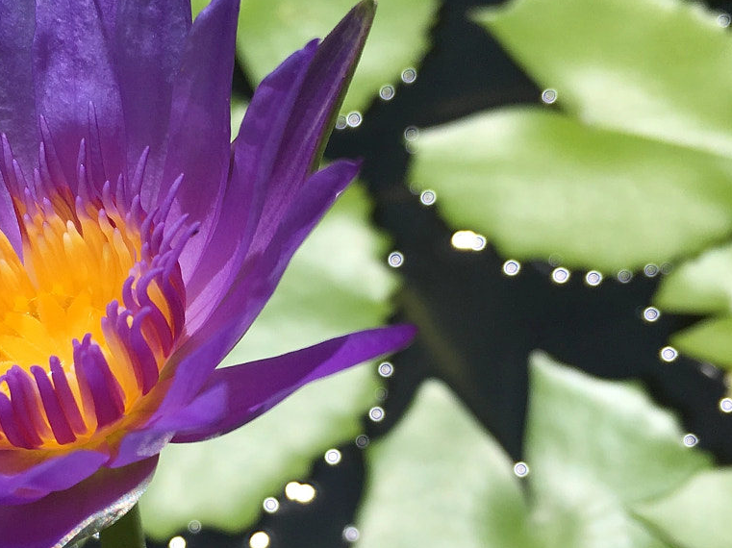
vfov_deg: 23.8
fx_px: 1289
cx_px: 234
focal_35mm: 61
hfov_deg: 31.4
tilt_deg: -58.3
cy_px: 397
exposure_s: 1/2481
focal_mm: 4.15
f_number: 2.2
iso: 25
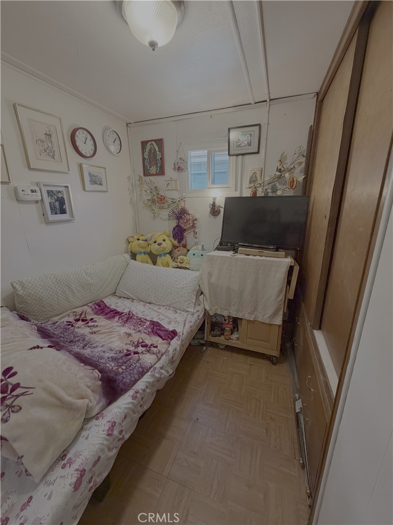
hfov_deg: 85.7
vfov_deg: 102.1
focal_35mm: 14
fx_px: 212
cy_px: 262
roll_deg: +0.6
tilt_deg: -17.0
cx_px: 196
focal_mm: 2.22
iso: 320
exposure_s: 1/120
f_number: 2.2
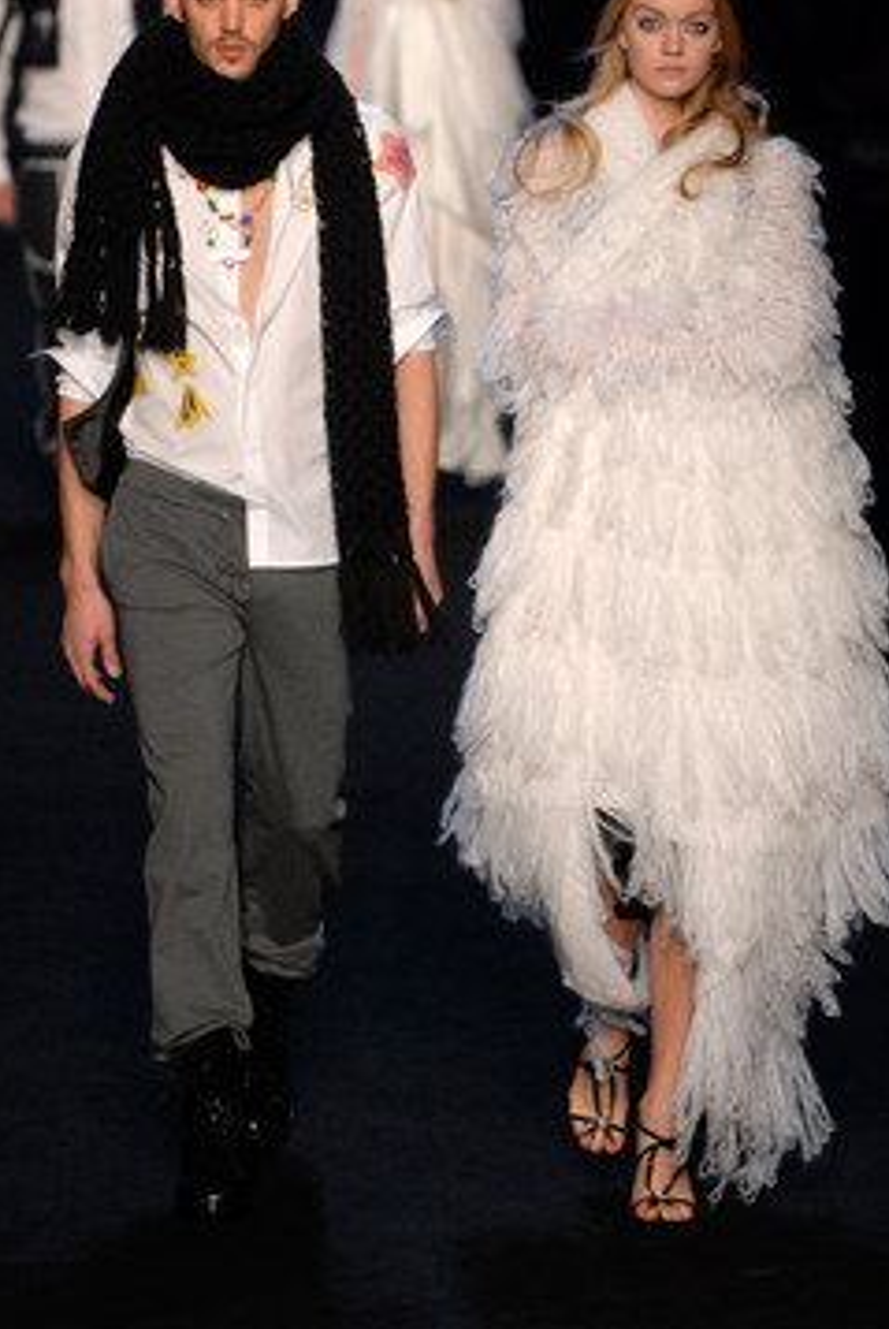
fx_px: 8739
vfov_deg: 8.7
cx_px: 515
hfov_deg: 5.8
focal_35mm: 237
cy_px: 584
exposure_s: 1/500
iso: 500
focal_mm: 125
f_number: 4
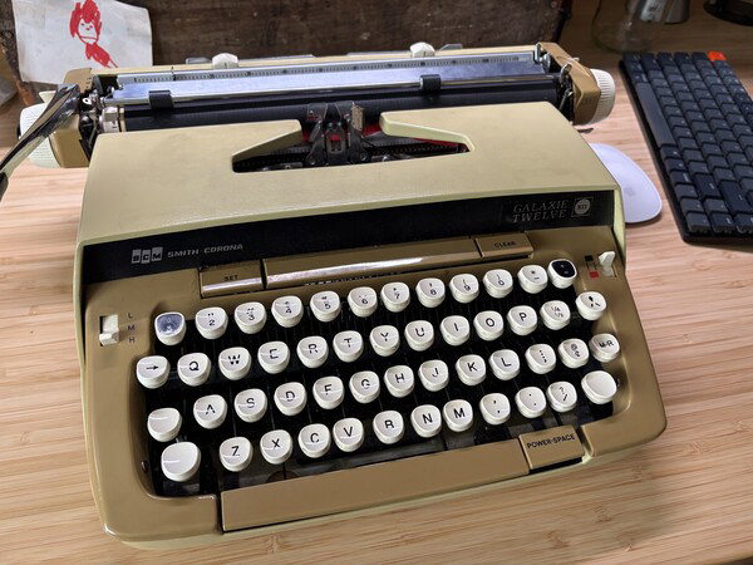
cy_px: 282
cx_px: 376
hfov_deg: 67.3
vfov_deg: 53.1
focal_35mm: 26
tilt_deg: -48.1
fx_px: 566
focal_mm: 5.96
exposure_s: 1/79
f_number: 1.6
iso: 125
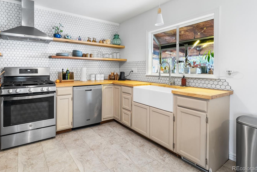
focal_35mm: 19
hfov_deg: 86.4
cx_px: 110
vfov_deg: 64.1
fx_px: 136
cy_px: 70
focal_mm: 16
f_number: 11
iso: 160
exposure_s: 6
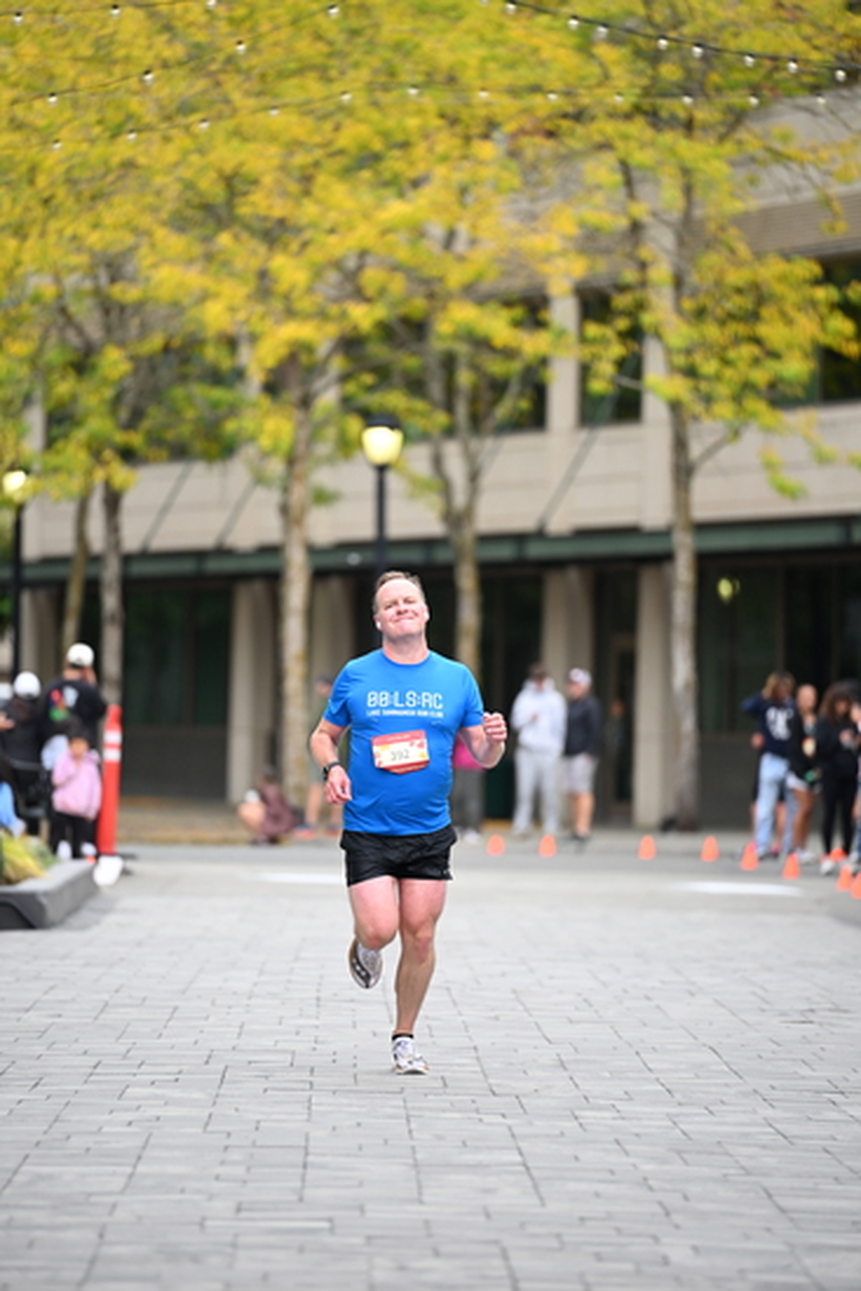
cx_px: 430
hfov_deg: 6.9
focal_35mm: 200
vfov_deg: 10.3
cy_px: 646
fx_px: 7170
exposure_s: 1/1600
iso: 640
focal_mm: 200
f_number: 2.8
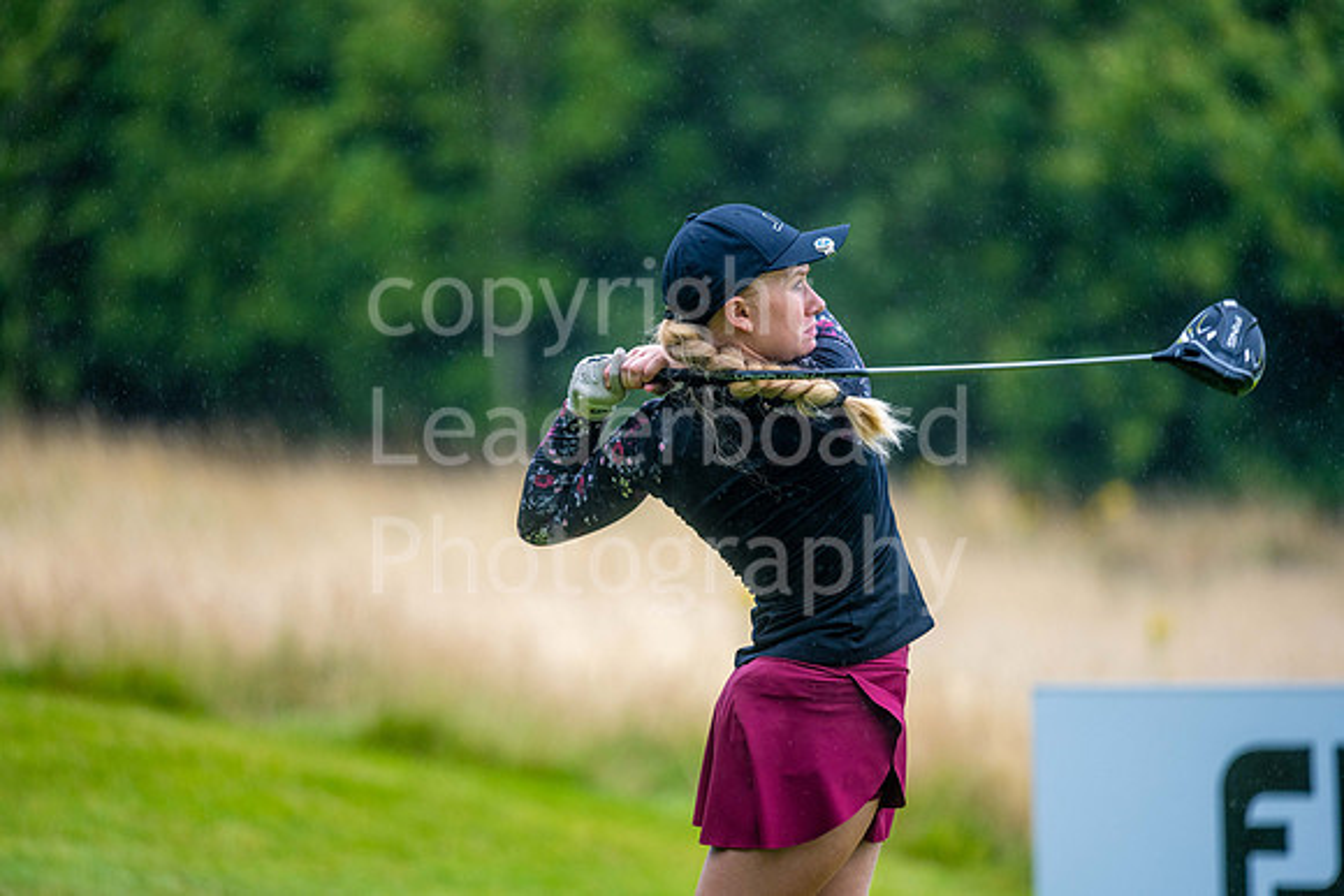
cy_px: 448
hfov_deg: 6.9
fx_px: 11202
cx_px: 672
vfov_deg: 4.6
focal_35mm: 300
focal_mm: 300
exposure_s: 1/640
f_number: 4
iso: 320
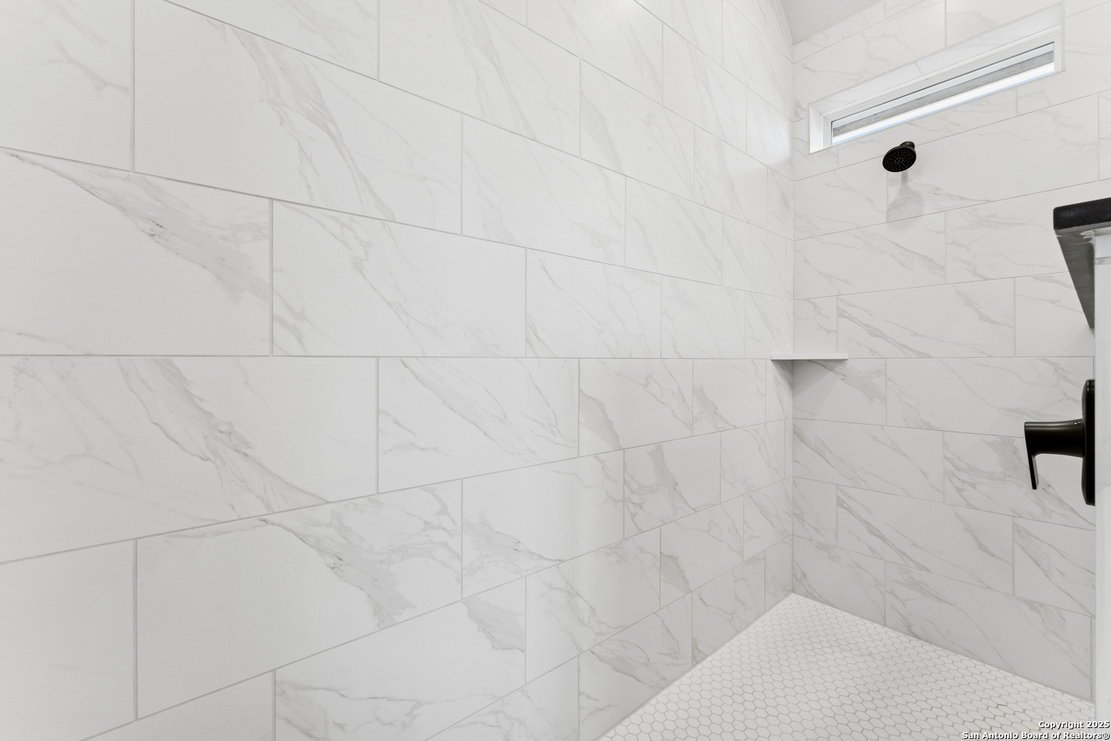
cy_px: 370
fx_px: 432
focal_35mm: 14
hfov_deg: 104.2
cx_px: 556
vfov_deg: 81.2
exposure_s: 1/1.25
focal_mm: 14
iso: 100
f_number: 18
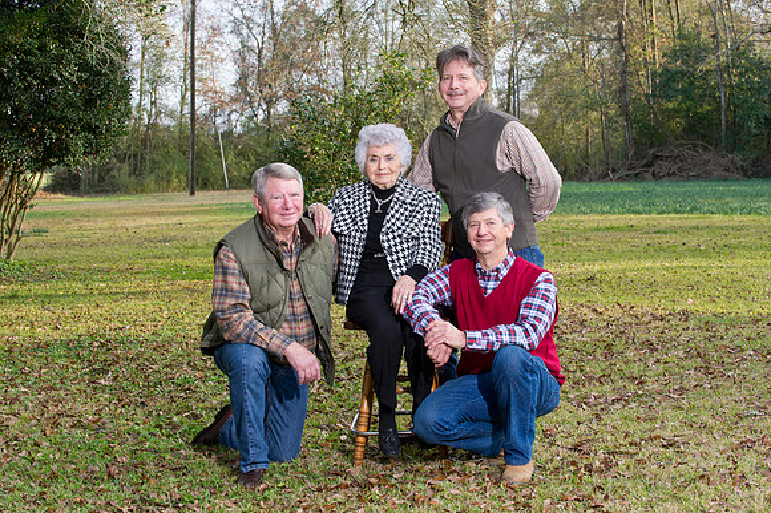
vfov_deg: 19.4
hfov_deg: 28.9
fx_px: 1498
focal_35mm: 70
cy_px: 256
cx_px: 386
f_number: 8
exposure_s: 1/160
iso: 800
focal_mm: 70
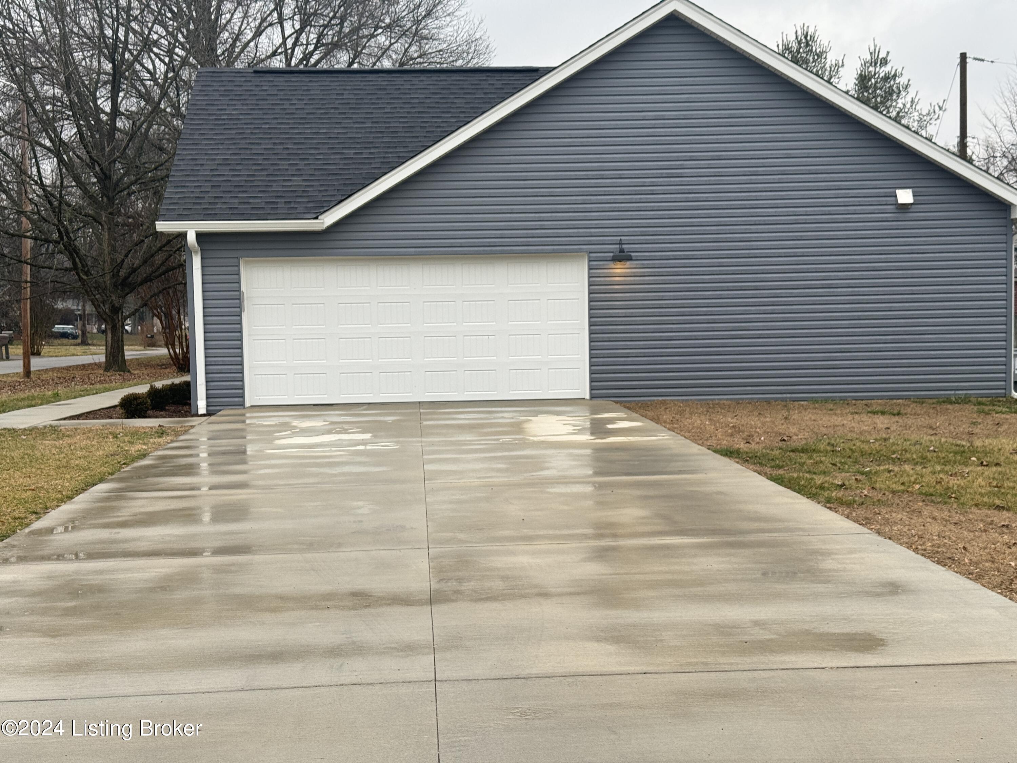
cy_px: 382
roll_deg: +1.1
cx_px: 508
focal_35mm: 48
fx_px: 1410
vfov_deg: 30.3
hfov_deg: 39.7
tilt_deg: -3.0
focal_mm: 6.86
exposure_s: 1/151
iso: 50
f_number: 1.78
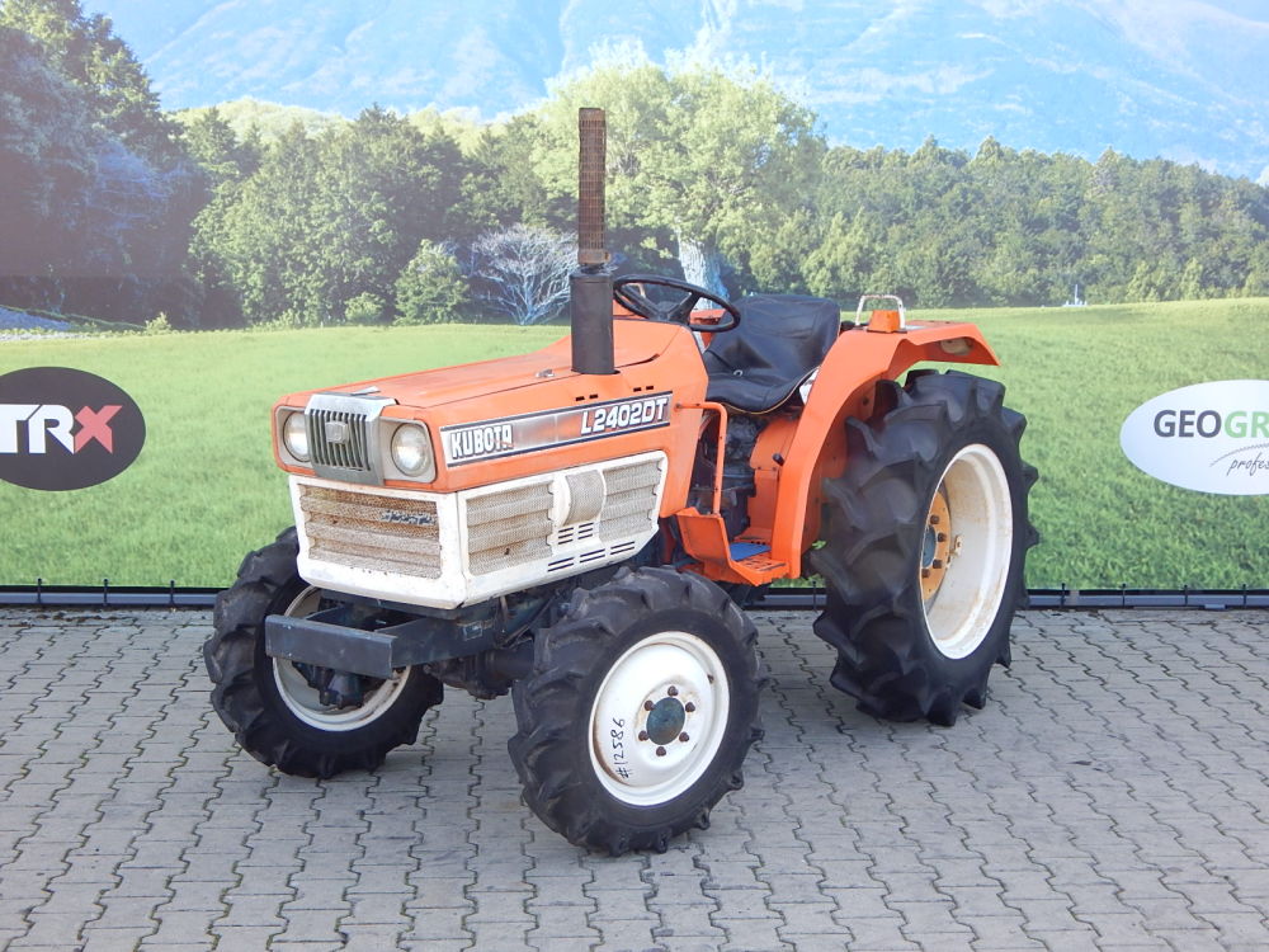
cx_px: 634
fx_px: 1980
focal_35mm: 54
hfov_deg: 35.5
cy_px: 476
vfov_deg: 27.0
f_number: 3.8
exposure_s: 1/100
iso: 125
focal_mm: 9.7
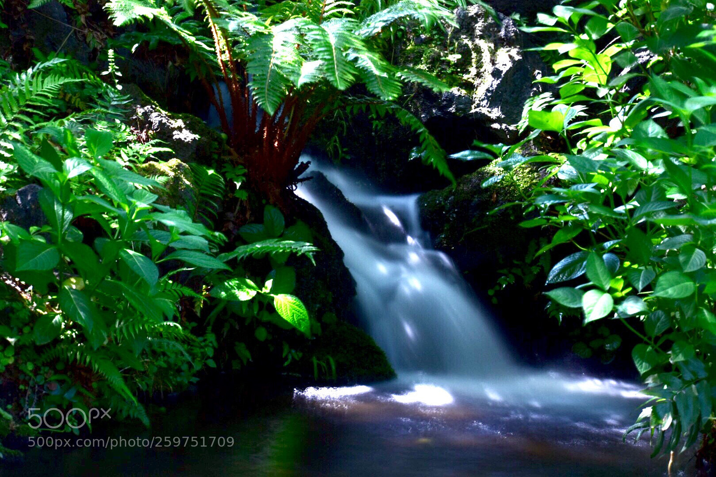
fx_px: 2088
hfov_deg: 19.5
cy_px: 238
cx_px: 358
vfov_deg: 13.0
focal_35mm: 105
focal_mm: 70
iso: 100
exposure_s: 6
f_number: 11
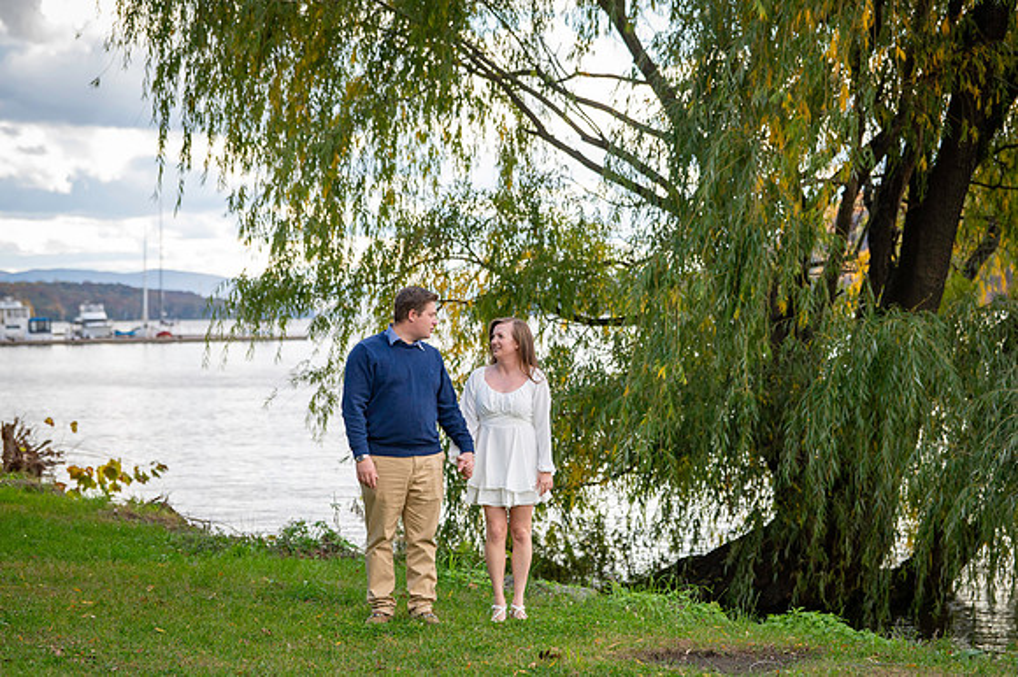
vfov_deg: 15.0
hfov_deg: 22.3
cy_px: 338
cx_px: 509
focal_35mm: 91
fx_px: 2580
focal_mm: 90
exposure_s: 1/3200
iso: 1250
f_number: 4.5
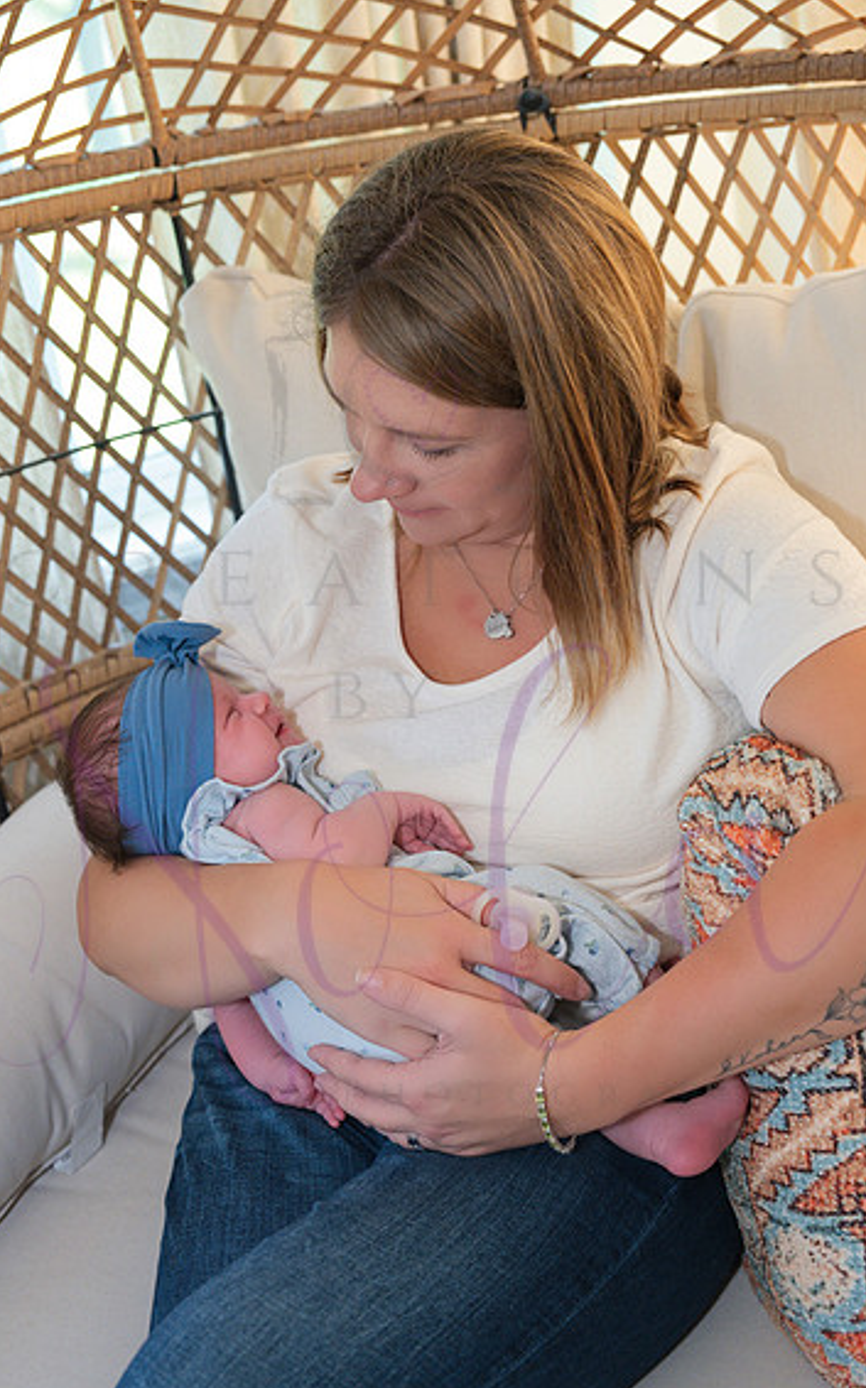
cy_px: 692
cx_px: 426
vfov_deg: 43.5
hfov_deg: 28.0
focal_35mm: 46
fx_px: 1740
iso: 1600
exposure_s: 1/320
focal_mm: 44
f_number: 4
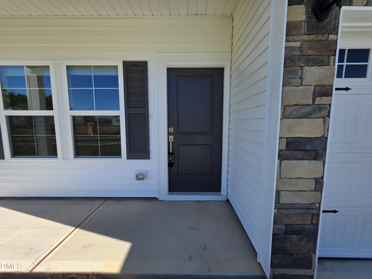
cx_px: 186
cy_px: 140
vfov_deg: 89.9
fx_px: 140
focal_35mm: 13
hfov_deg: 106.2
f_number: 1.9
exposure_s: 1/1300
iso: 40
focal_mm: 2.2
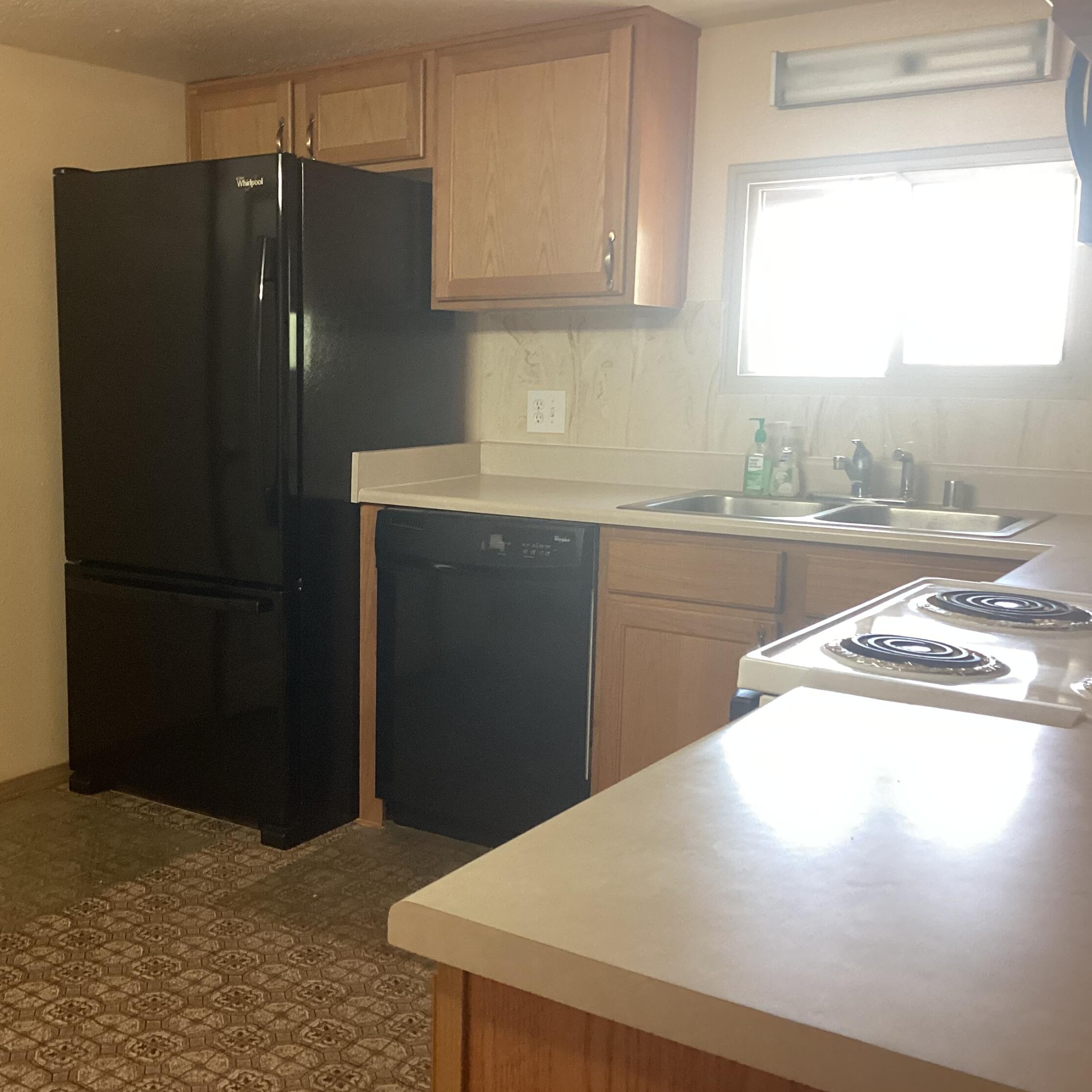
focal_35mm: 37
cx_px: 359
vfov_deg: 44.9
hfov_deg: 44.2
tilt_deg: -9.0
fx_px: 1321
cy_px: 550
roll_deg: -0.8
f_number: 2.4
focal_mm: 3.3
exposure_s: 1/60
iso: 200
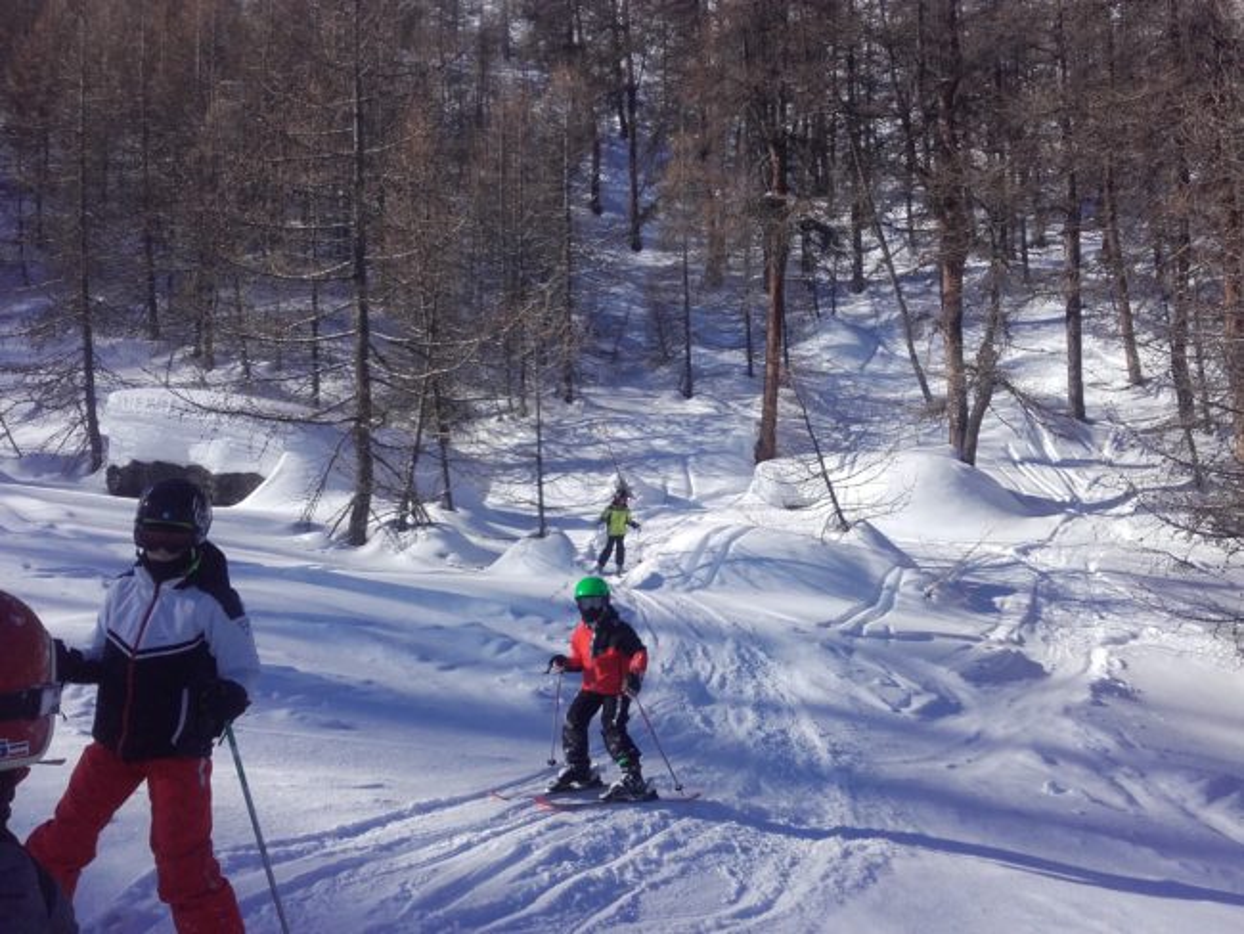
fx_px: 1114
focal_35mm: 31
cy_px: 467
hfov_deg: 58.3
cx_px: 622
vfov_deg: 45.5
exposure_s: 1/1820
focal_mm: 3.31
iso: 50
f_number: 2.2
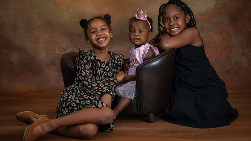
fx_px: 406
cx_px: 117
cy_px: 55
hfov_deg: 34.3
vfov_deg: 19.7
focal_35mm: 61
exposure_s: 1/200
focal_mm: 50
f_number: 2.5
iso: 250
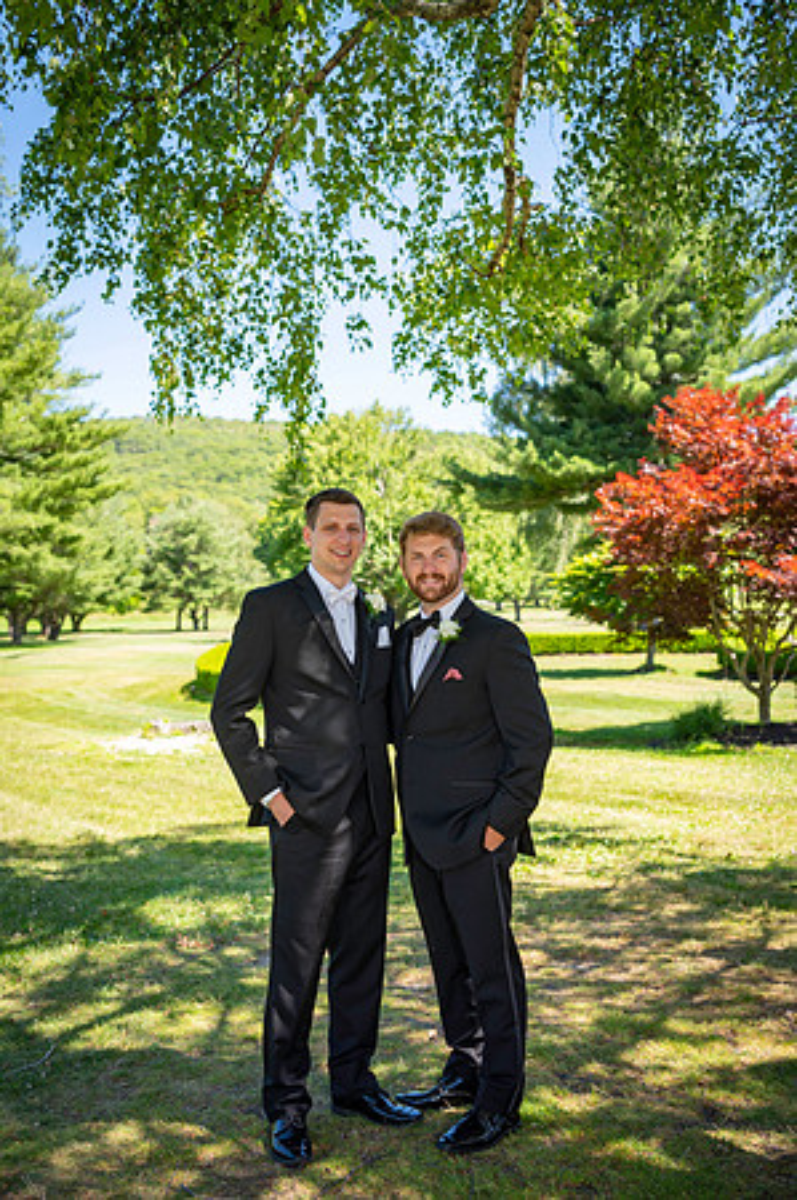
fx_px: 1198
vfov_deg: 53.2
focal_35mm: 36
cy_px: 600
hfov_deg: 36.8
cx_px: 398
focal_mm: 36
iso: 100
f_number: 3.2
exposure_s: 1/800
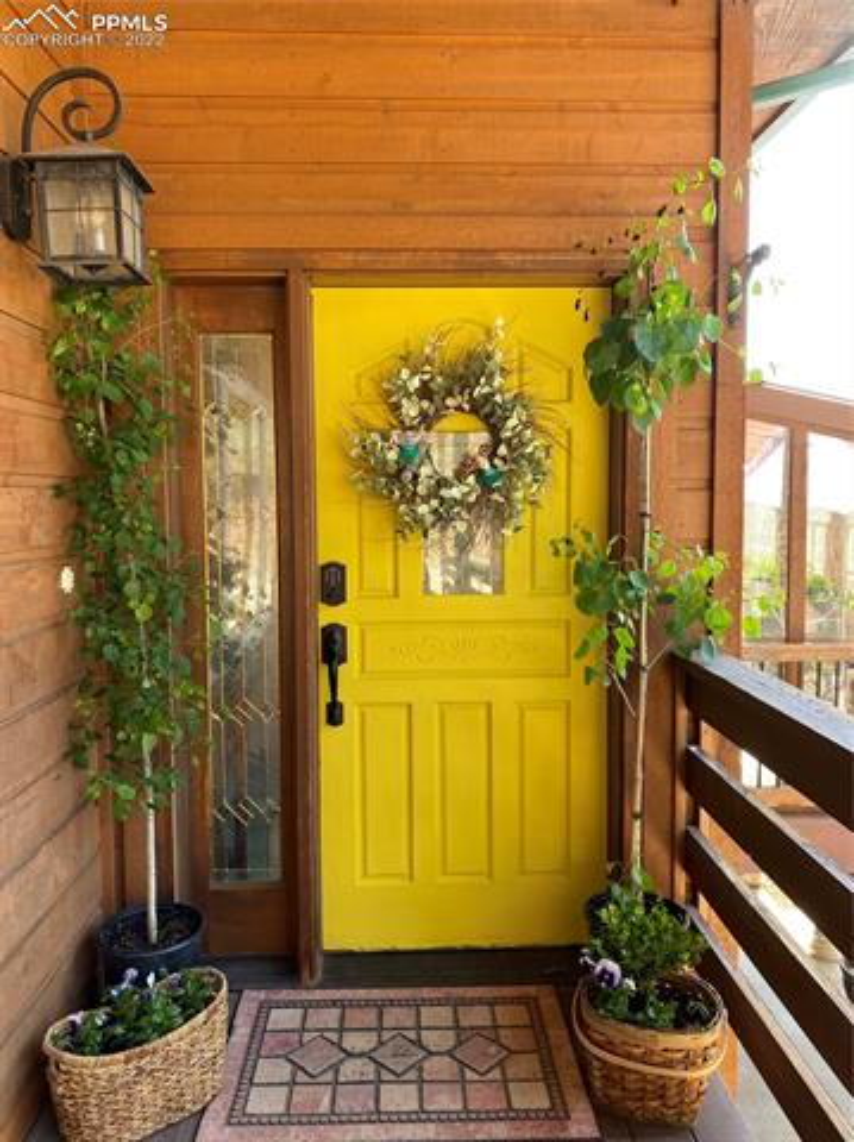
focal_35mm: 26
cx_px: 427
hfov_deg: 53.0
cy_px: 571
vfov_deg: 67.4
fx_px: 857
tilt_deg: -3.7
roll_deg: +1.3
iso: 50
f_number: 1.8
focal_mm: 4.25
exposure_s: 1/121
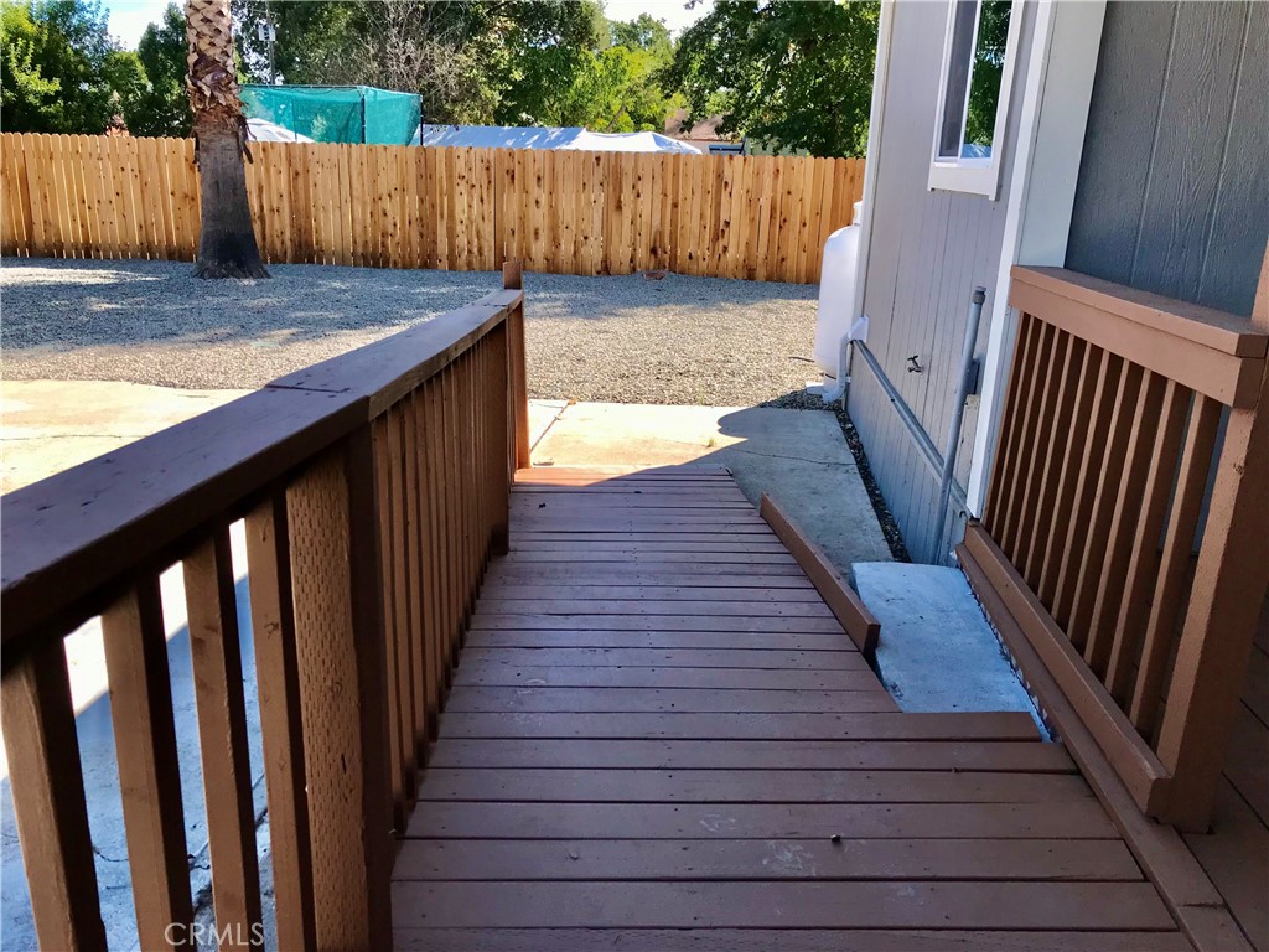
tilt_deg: -16.2
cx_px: 634
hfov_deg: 63.4
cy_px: 476
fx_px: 1026
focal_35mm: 28
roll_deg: -1.8
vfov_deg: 49.7
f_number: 1.8
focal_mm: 3.99
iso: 20
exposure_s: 1/887
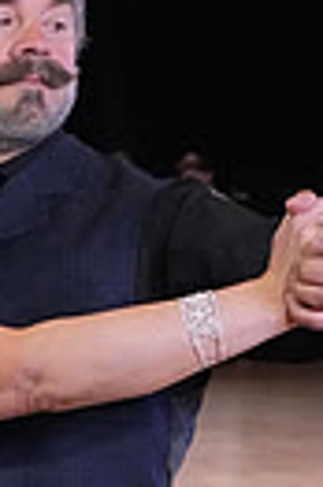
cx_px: -169
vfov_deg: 6.6
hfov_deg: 4.4
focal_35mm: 310
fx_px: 4183
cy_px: 703
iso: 16000
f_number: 6.3
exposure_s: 1/400
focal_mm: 70
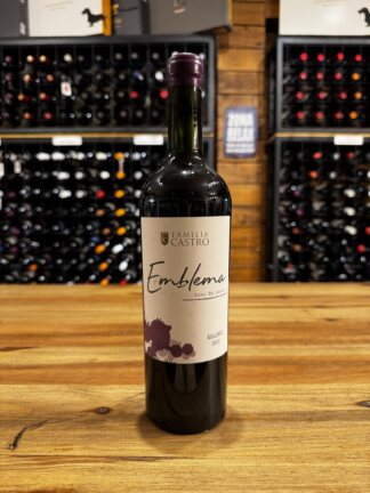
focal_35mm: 24
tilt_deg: -5.7
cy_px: 246
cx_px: 185
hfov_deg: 56.8
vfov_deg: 71.6
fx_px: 342
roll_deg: +0.6
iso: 250
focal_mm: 6.76
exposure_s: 1/50
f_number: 1.78
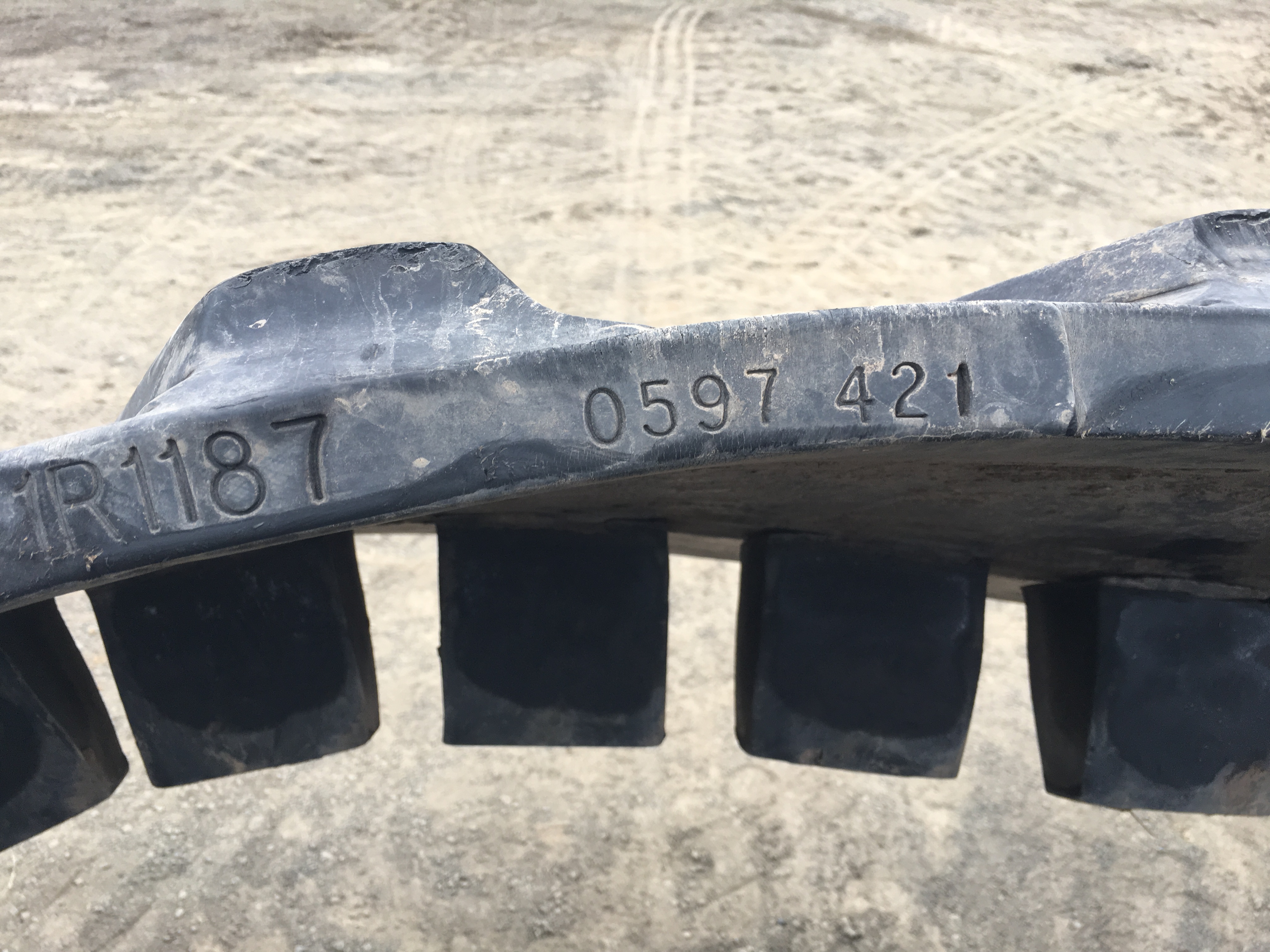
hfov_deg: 61.7
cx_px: 635
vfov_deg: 48.2
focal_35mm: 29
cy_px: 476
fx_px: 1064
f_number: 2.2
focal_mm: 4.15
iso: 40
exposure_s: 1/120
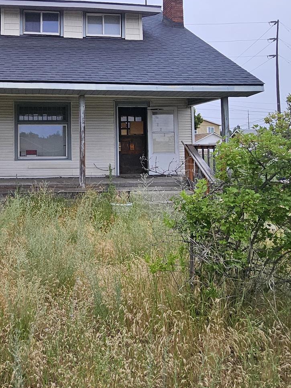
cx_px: 83
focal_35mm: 31
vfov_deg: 57.3
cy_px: 137
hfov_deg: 44.4
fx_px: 347
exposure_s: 1/359
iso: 64
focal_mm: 1.74
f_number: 2.2
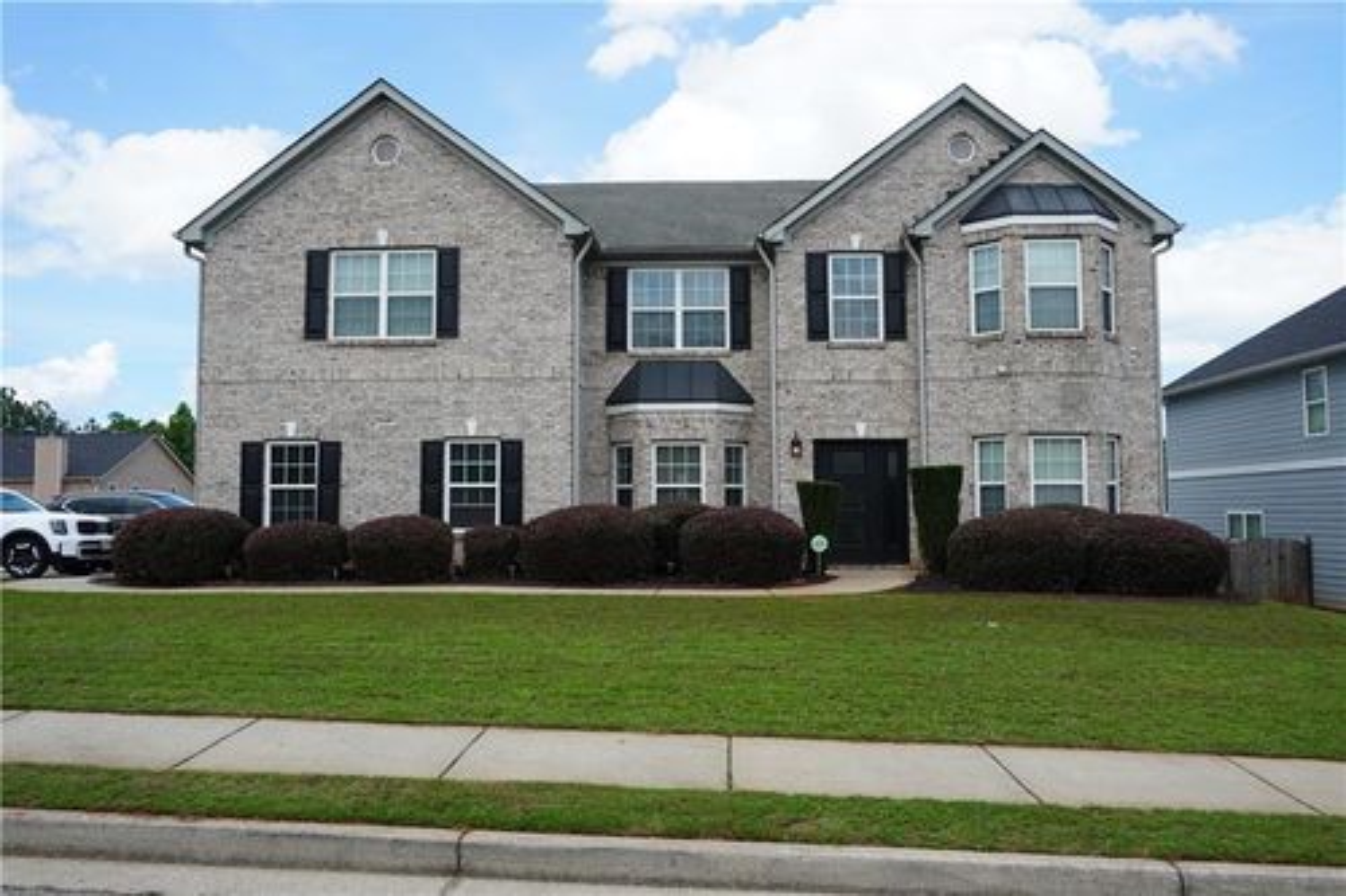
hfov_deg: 61.9
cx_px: 673
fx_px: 1121
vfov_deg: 43.6
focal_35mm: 30
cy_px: 448
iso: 100
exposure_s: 1/500
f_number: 5
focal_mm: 20
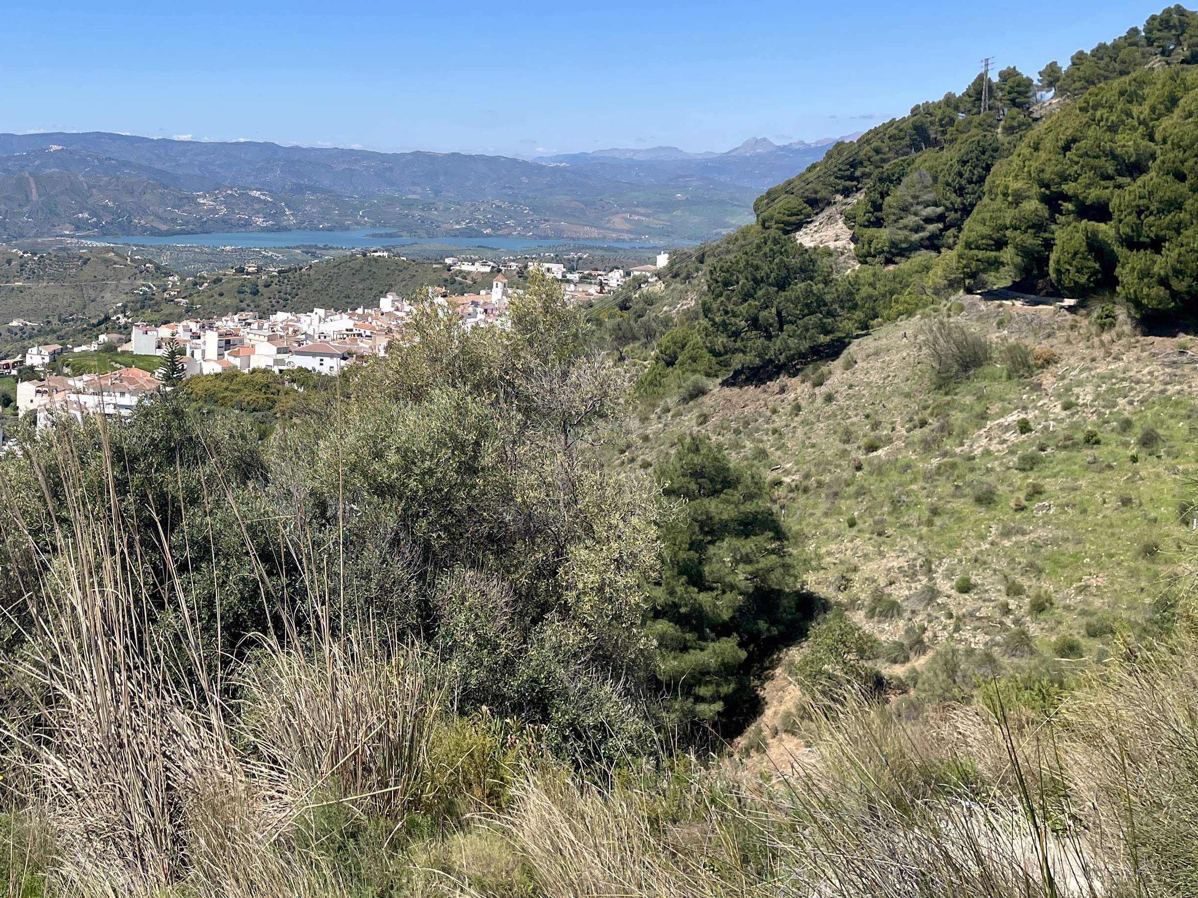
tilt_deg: -2.1
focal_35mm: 43
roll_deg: -2.3
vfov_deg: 32.9
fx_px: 1488
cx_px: 274
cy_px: 216
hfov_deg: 42.3
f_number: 1.6
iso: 32
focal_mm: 4.2
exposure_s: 1/3610
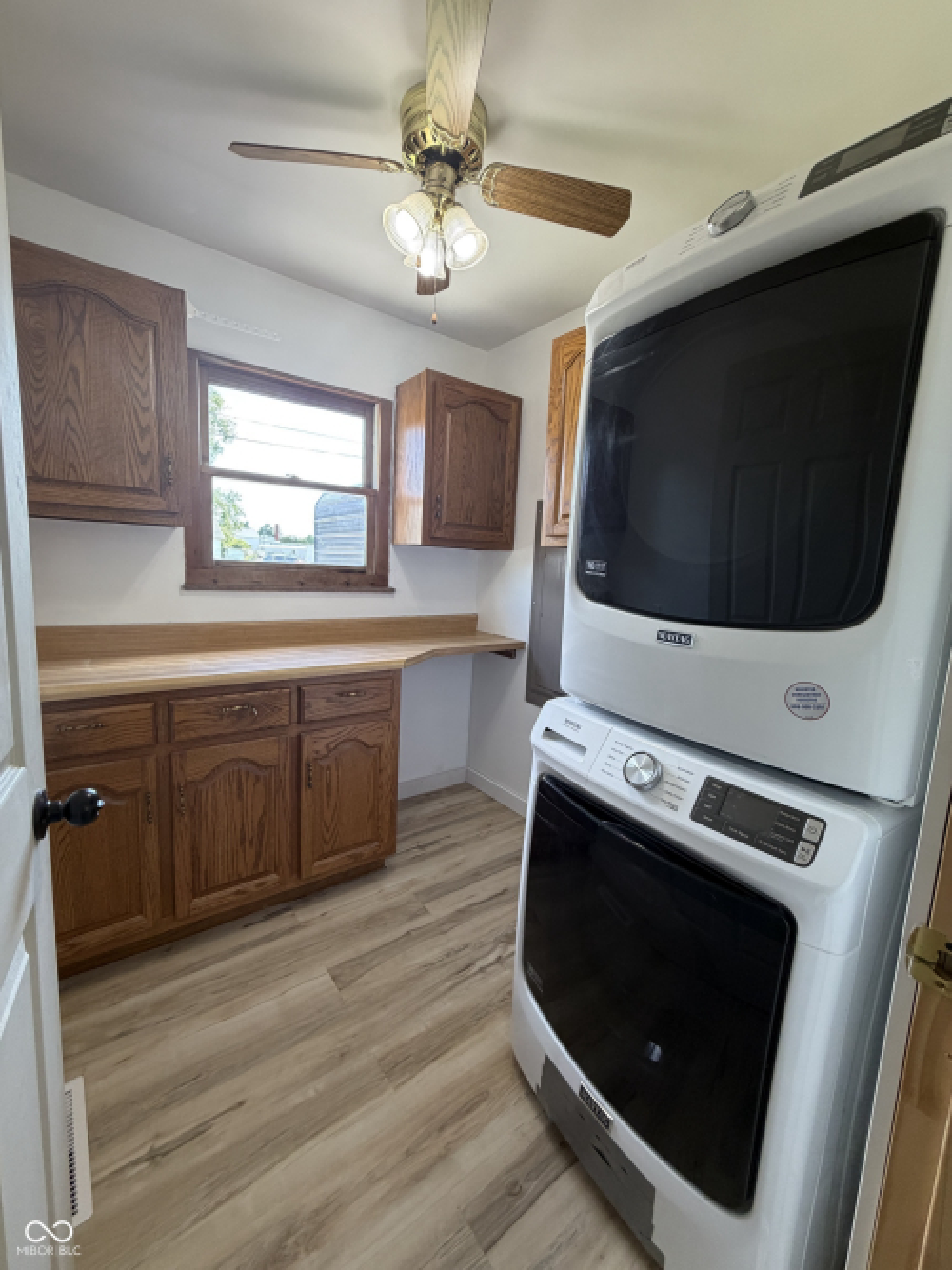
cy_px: 635
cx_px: 476
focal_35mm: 14
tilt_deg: -7.5
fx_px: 514
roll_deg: -3.5
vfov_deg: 102.1
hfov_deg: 85.7
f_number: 2.2
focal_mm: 2.22
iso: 200
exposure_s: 1/120
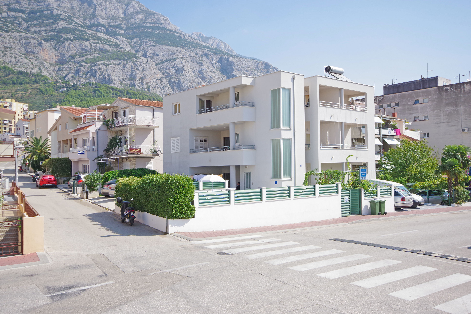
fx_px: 392
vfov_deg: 43.6
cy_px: 157
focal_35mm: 30
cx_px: 236
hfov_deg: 61.9
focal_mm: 20
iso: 400
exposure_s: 1/400
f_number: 9
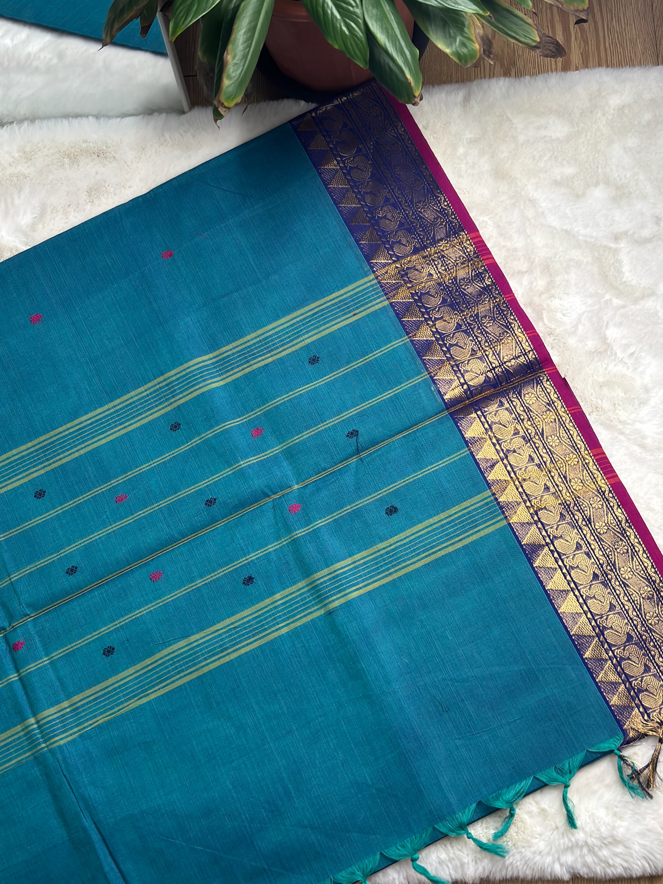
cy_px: 442
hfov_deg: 28.6
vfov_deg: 37.5
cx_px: 332
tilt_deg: -73.2
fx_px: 1302
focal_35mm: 51
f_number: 1.6
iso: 64
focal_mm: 5.96
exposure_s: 1/50
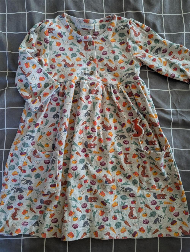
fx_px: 175
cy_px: 126
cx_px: 95
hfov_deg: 56.9
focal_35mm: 24
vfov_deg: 71.5
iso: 880
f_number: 1.85
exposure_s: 1/228
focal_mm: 6.81
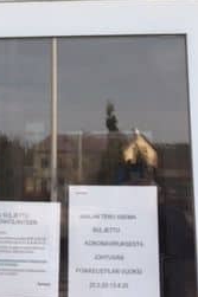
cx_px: 81
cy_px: -2
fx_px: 636
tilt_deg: +15.3
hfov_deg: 17.7
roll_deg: -0.4
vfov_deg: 25.0
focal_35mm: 77
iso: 32
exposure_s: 1/293
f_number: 2.2
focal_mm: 4.15
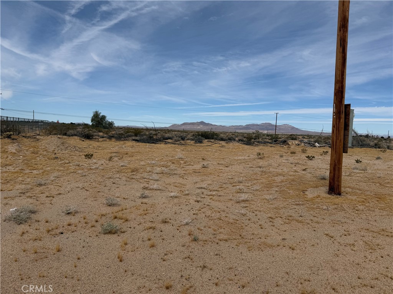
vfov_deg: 56.8
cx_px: 196
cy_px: 147
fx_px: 272
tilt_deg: -1.0
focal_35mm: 24
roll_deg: -3.3
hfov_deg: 71.6
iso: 80
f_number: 1.78
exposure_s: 1/10309
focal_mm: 6.76
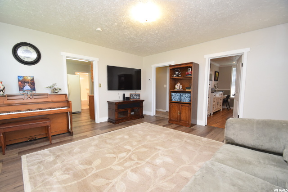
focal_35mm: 15
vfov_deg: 77.4
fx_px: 120
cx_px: 144
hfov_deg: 100.4
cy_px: 96
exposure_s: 1/100
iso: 800
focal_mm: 10
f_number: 5
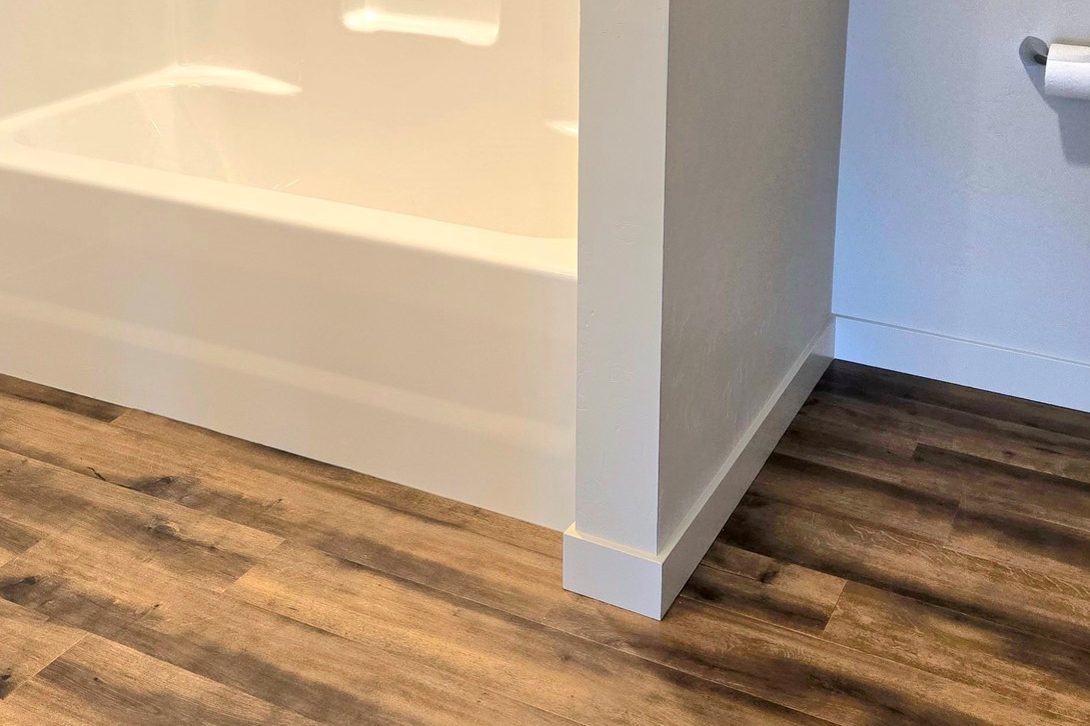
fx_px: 1362
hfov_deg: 43.6
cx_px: 527
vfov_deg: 28.8
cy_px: 91
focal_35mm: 45
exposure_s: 1/120
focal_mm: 5.4
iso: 160
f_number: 1.8
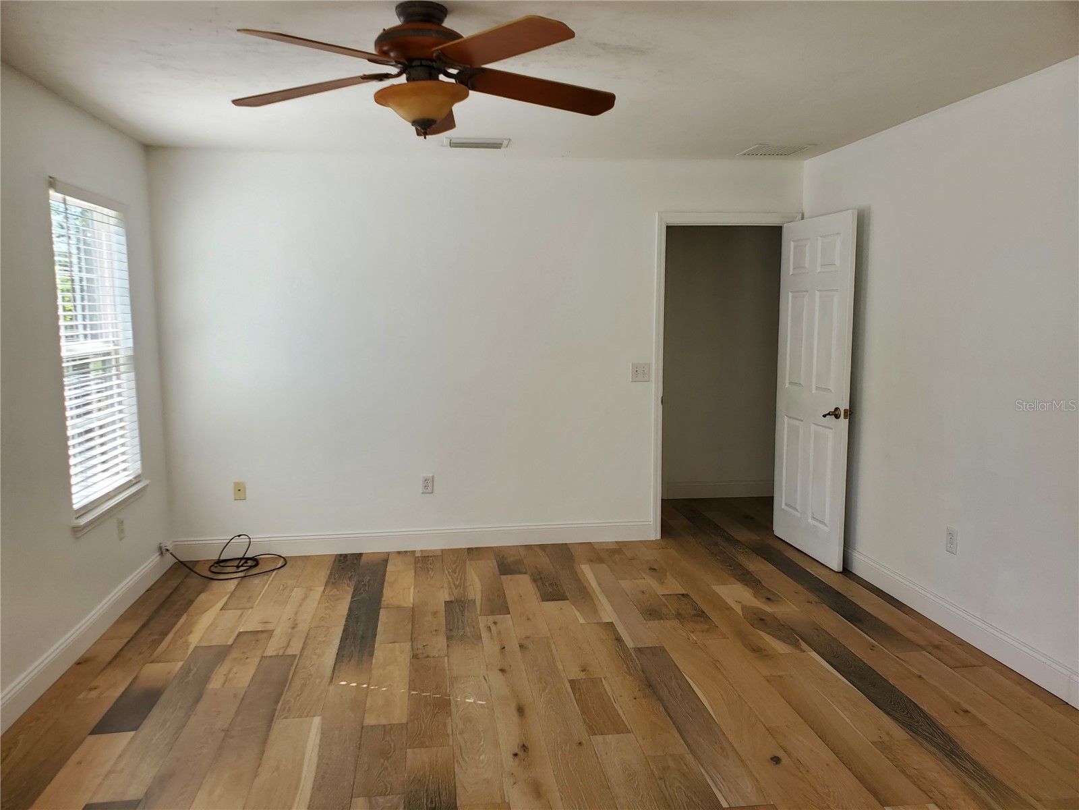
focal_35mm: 26
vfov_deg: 53.1
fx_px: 810
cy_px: 405
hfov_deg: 67.3
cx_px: 540
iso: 50
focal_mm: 4.3
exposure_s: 1/120
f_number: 2.4
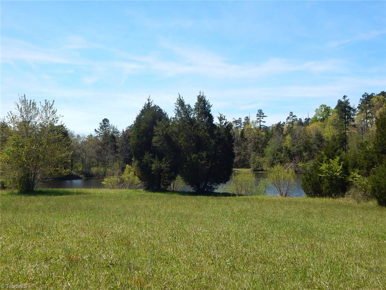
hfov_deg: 49.0
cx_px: 193
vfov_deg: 37.7
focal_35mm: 38
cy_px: 145
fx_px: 424
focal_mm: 6.8
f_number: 3.4
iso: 125
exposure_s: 1/1250
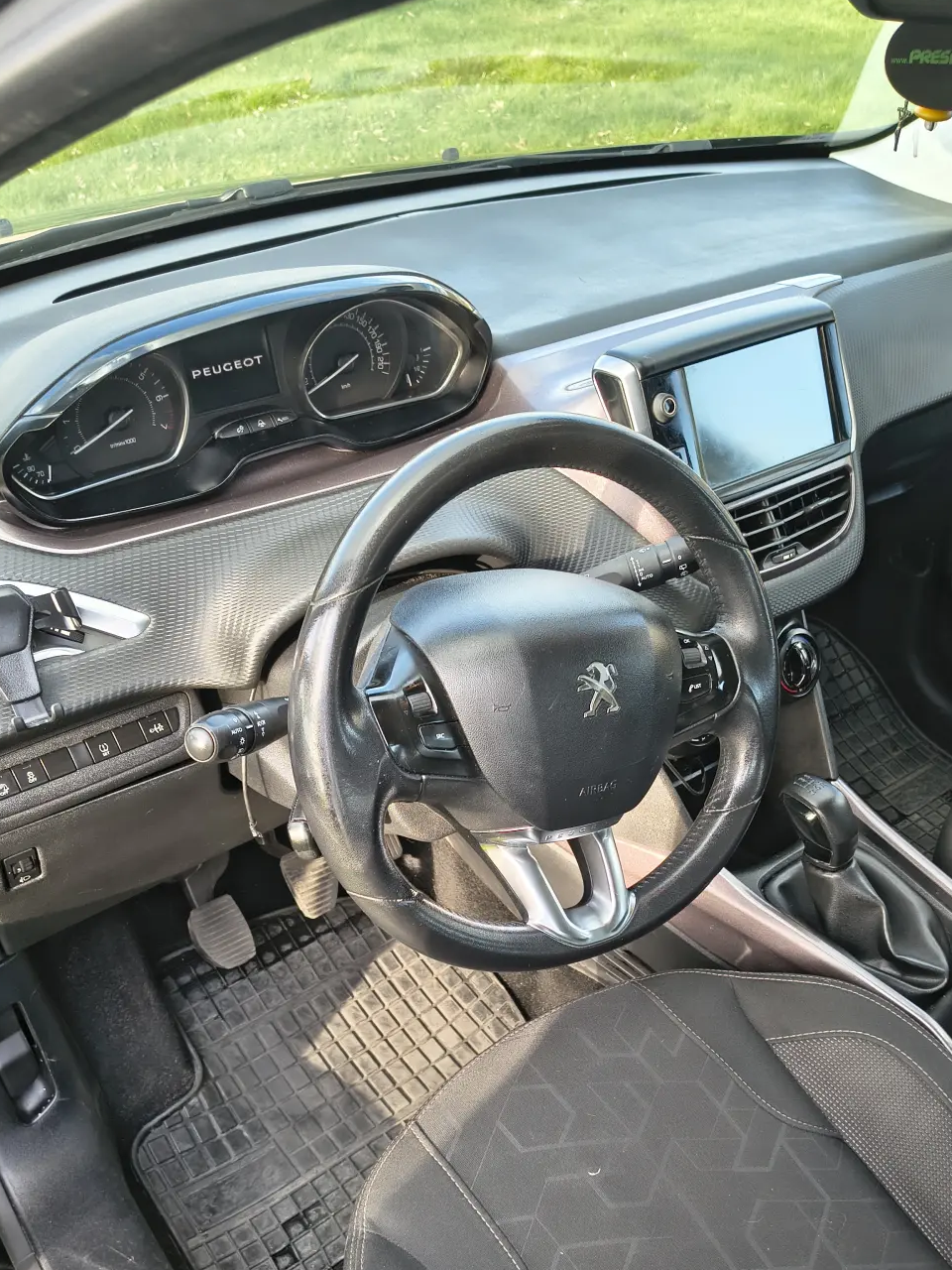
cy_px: 825
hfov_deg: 44.1
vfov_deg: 55.9
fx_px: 1173
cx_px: 531
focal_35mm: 32
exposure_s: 1/100
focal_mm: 5.56
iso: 120
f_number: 1.8
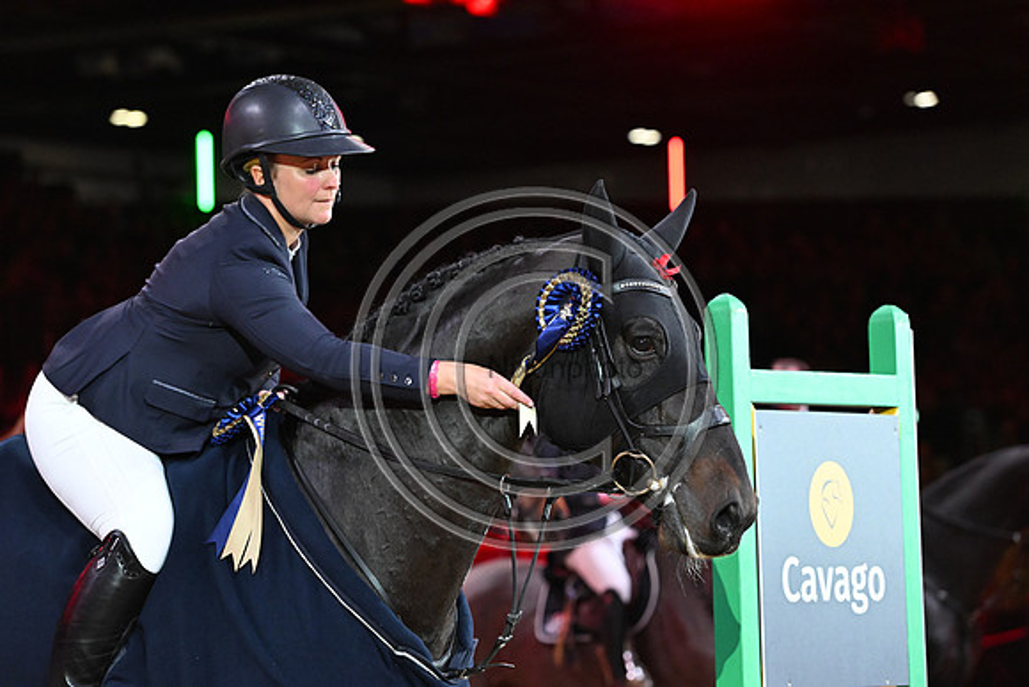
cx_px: 514
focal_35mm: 170
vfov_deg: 8.1
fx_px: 4860
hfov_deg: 12.1
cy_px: 344
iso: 6400
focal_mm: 170
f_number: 5.6
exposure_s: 1/500
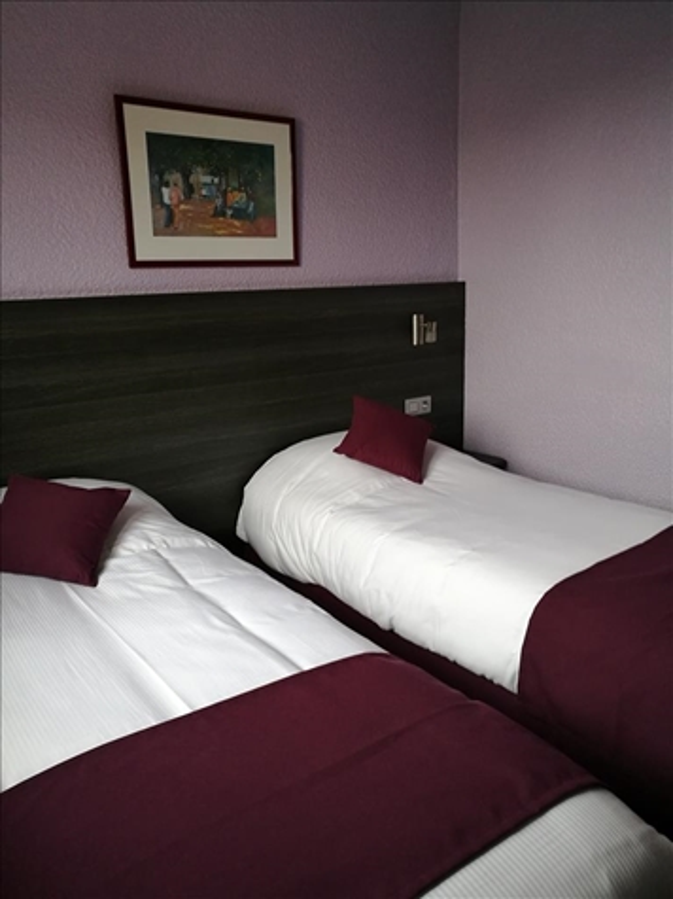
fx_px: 700
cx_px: 336
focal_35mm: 27
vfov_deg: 65.3
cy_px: 450
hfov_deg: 51.3
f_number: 2.2
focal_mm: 4.5
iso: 160
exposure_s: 1/33.3
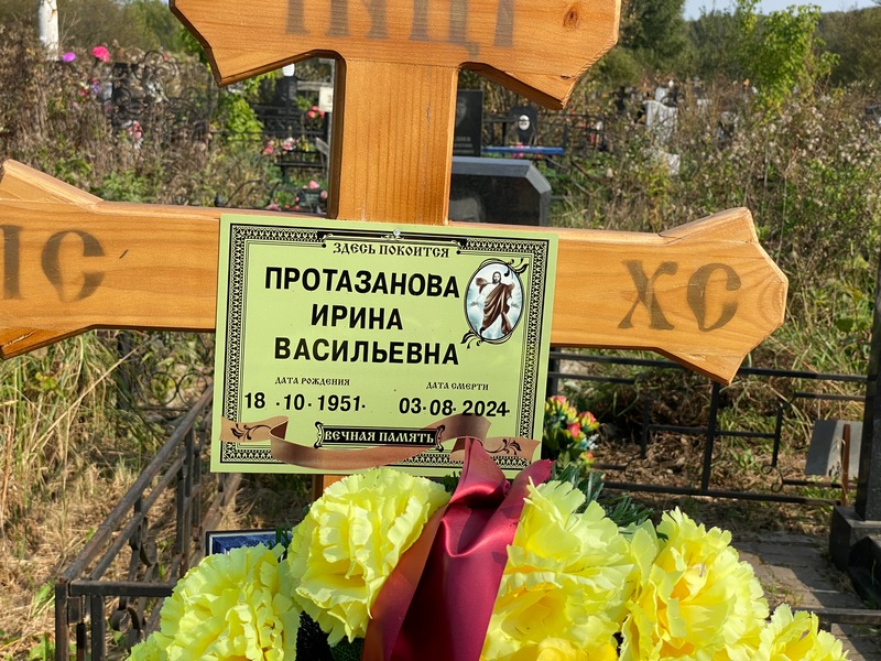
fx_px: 1323
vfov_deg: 28.0
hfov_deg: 36.8
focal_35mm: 52
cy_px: 330
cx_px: 440
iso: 20
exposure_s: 1/1332
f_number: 2
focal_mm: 6
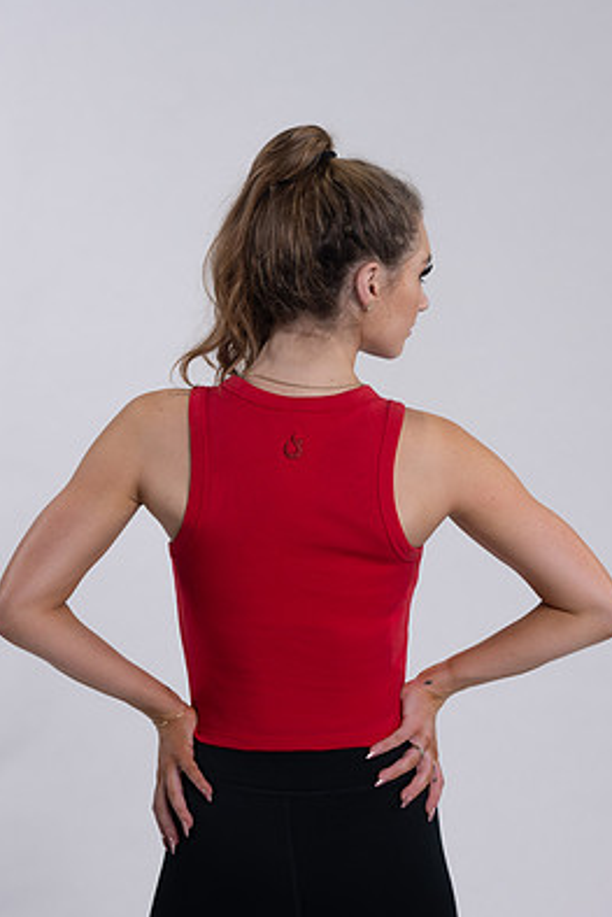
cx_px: 307
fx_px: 2471
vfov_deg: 21.0
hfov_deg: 14.1
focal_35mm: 97
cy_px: 493
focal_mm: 85
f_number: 4
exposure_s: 1/125
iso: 125
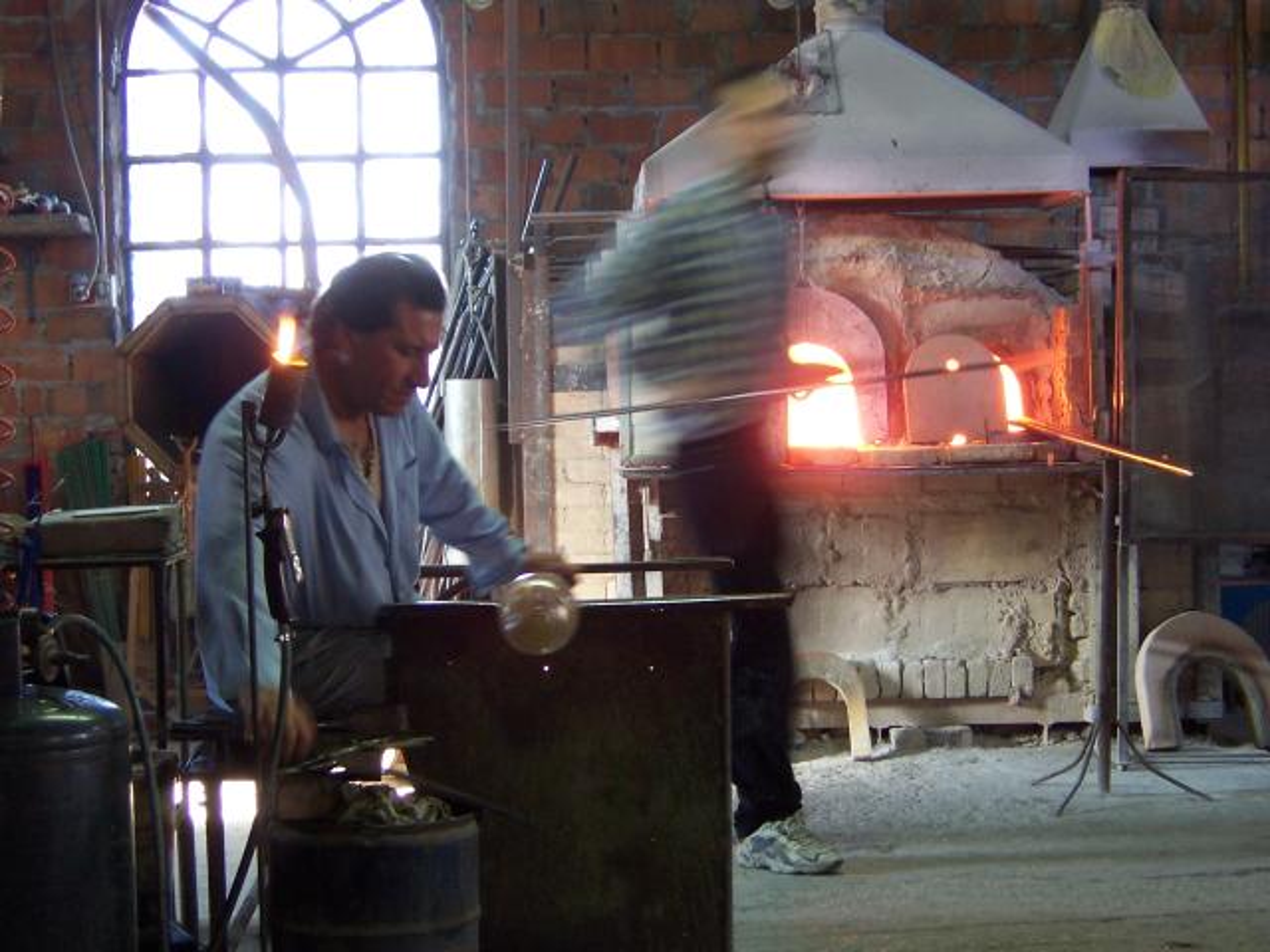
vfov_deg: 18.0
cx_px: 635
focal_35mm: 82
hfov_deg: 23.8
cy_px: 476
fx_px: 3008
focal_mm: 13.5
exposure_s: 1/8
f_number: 4.8
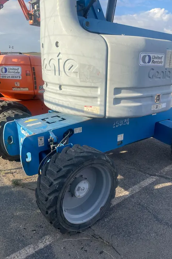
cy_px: 127
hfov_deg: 46.3
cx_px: 96
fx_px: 201
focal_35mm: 28
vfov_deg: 65.5
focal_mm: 4.2
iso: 32
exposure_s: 1/1473
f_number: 1.6
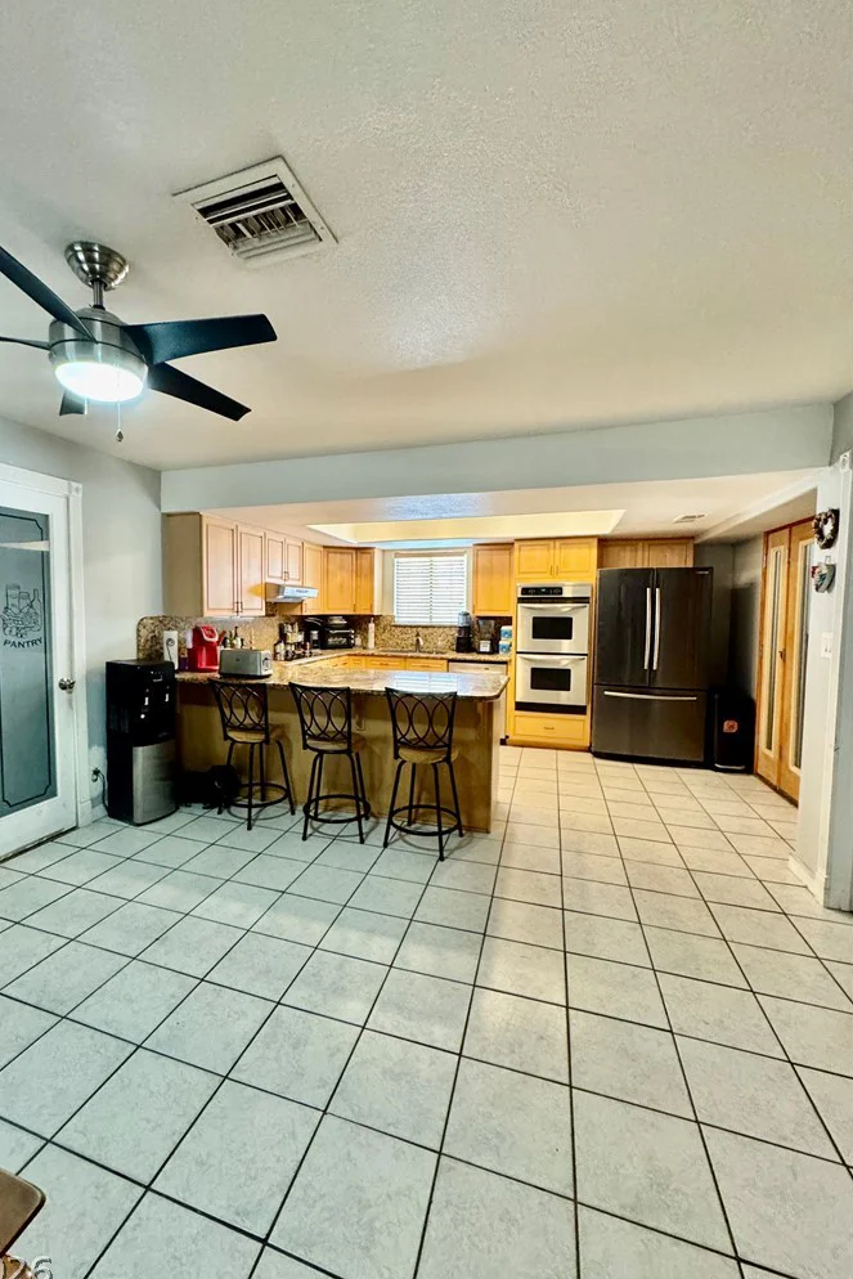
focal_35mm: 15
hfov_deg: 76.8
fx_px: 533
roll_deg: +0.5
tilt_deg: -3.4
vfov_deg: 100.4
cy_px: 641
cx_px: 360
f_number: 2.2
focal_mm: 2.22
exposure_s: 1/60
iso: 400
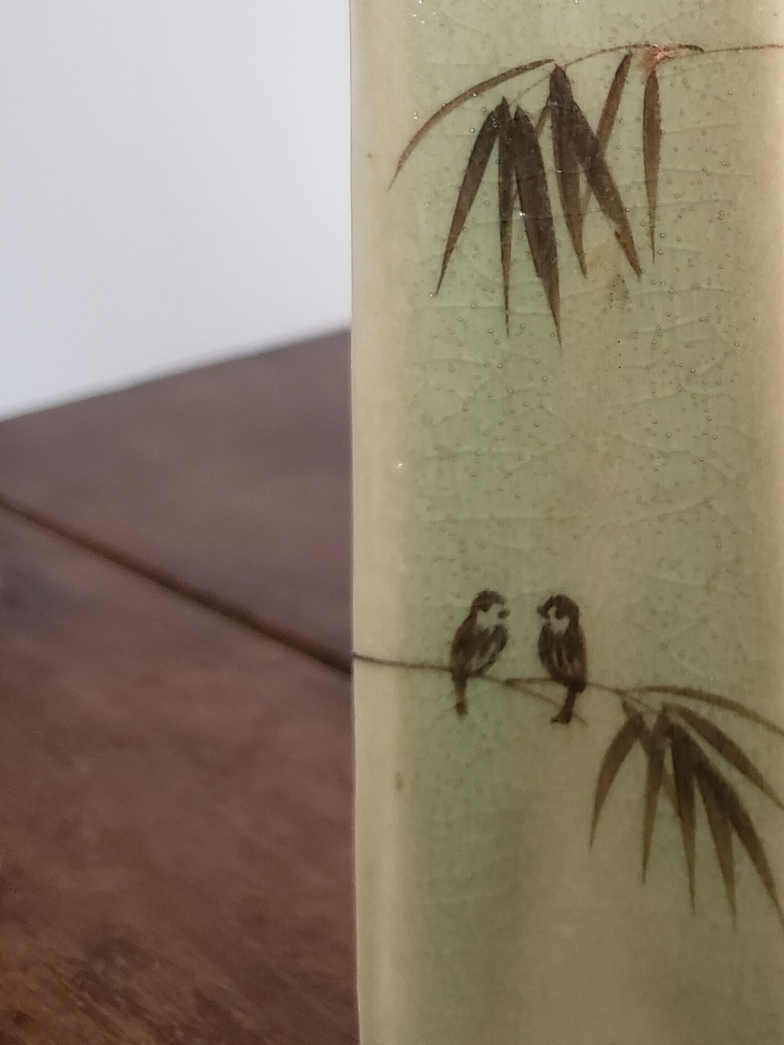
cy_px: 167
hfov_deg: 25.1
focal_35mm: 56
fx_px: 1691
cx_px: 752
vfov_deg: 33.1
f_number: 1.5
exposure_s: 1/18
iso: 250
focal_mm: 4.3
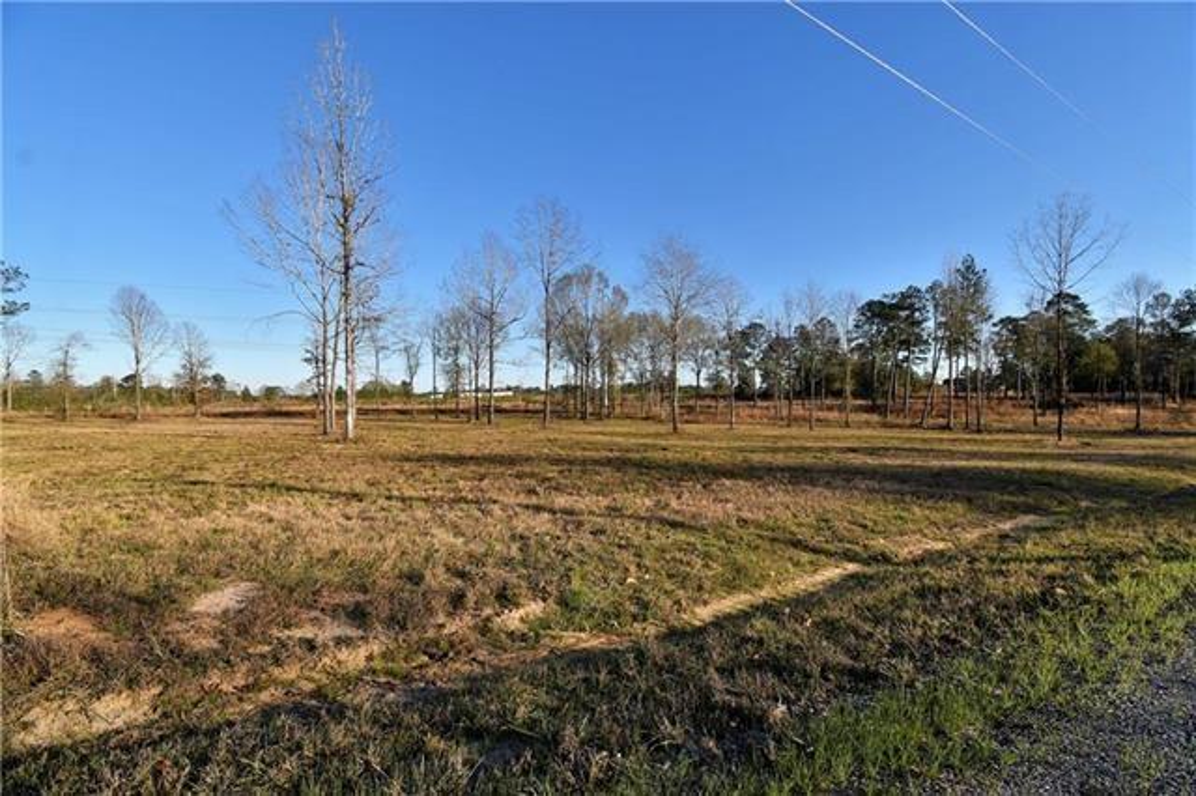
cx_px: 598
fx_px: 498
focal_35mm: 15
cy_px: 398
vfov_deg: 77.3
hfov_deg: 100.4
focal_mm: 10
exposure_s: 1/200
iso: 100
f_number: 9
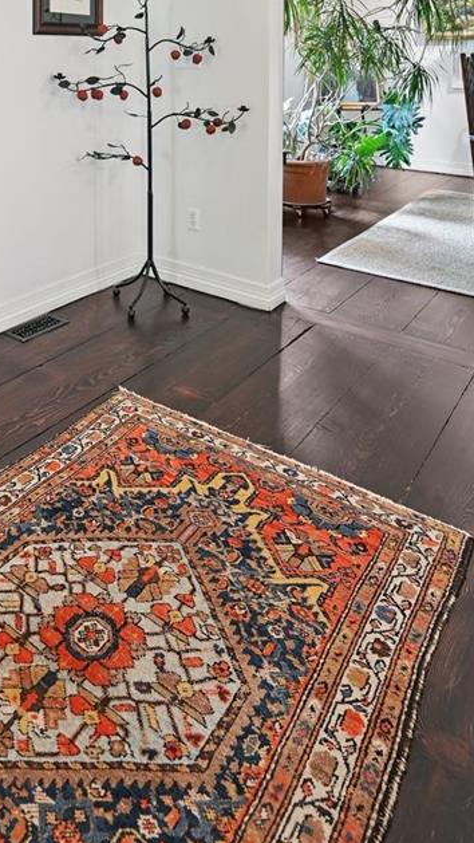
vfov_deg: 54.7
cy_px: 64
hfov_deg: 37.5
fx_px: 670
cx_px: 90
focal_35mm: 30
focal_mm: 15
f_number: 4.5
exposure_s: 1/8
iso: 400
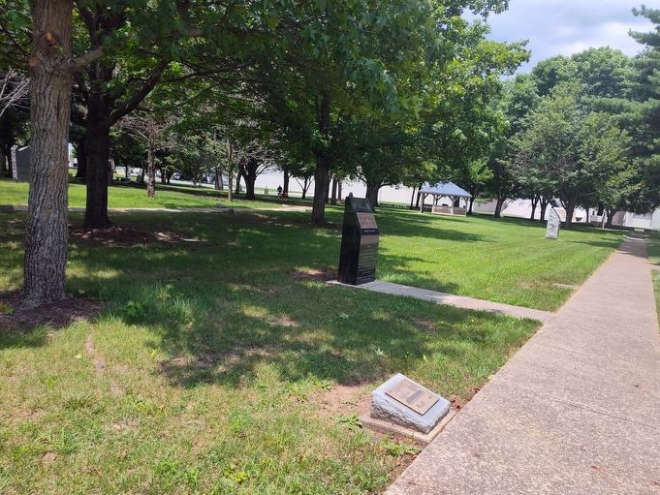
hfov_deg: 65.2
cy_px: 265
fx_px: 515
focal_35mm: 27
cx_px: 355
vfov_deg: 51.3
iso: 100
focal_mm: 5.56
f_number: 1.8
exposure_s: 1/1442
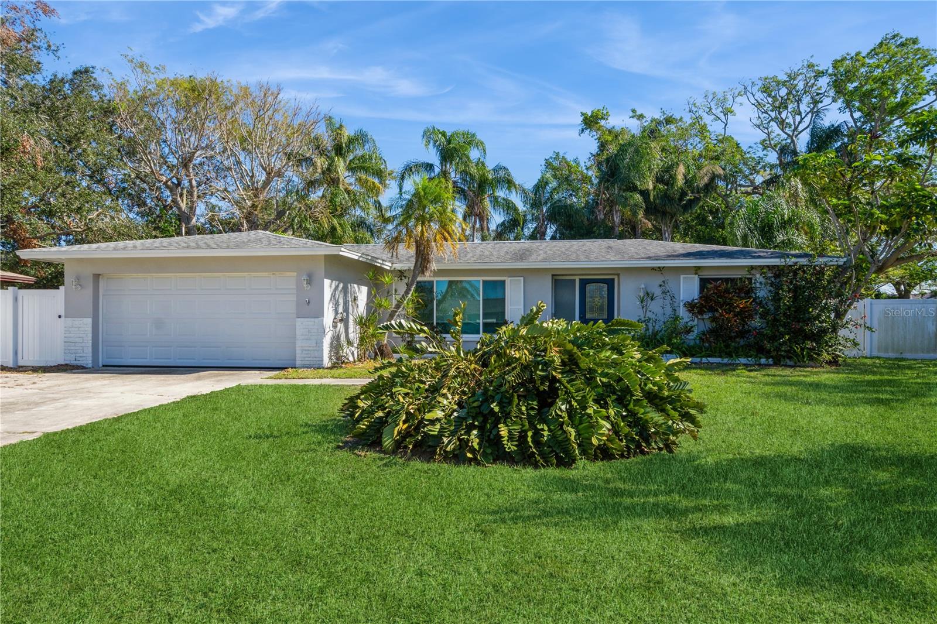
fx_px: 624
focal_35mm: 24
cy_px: 312
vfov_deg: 53.1
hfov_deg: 73.8
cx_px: 468
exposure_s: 1/400
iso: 250
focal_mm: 16
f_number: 8
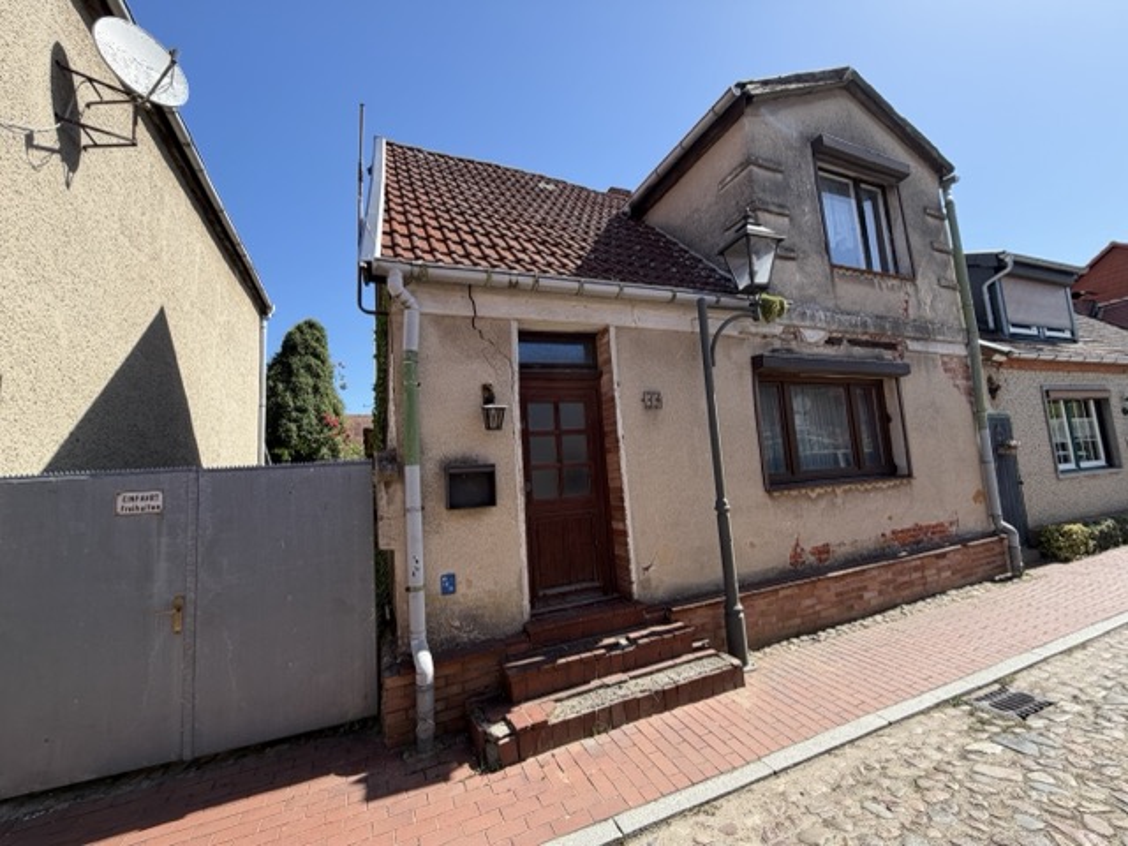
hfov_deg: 102.1
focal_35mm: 14
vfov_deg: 85.7
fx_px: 456
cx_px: 564
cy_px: 423
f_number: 2.2
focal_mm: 2.22
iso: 40
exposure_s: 1/751
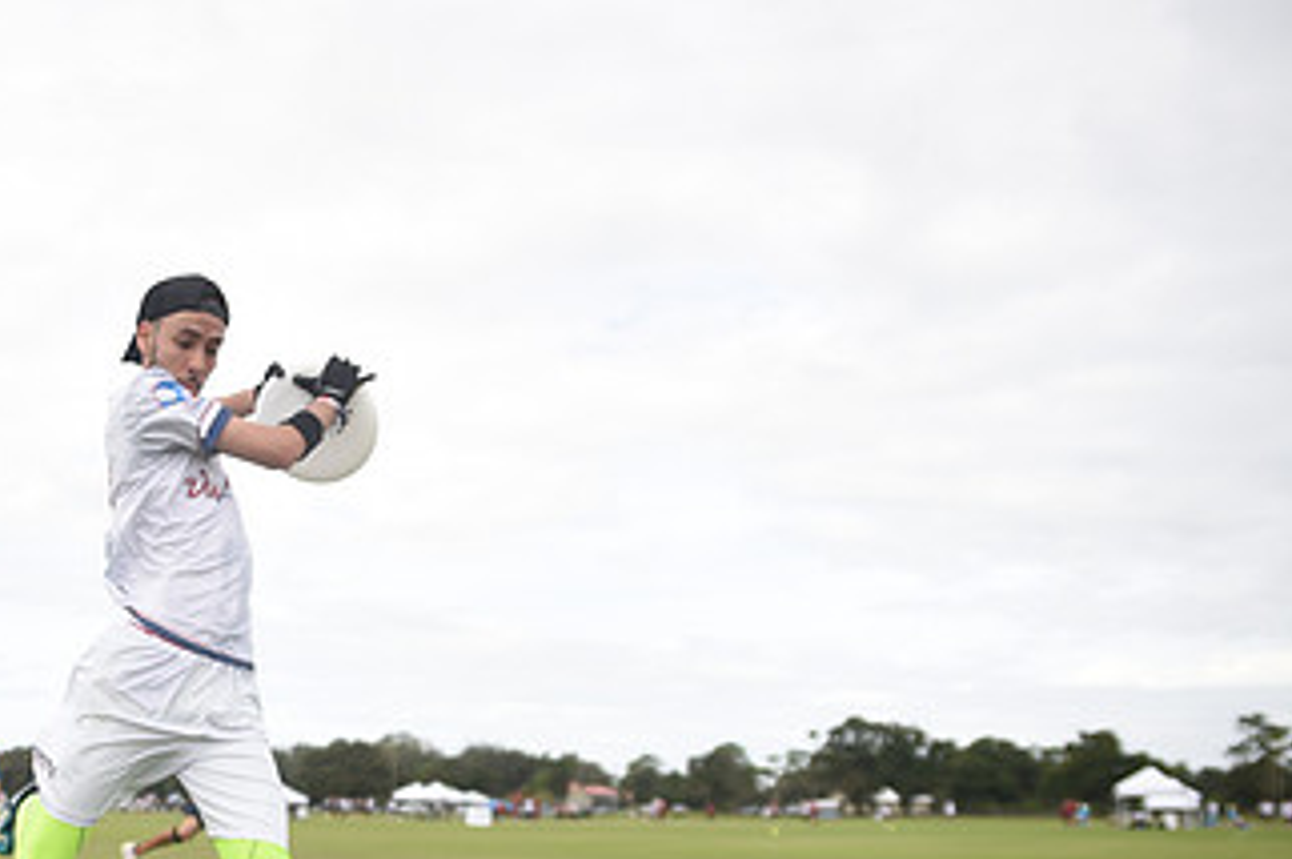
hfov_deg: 27.5
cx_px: 241
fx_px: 2581
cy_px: 642
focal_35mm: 72
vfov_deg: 18.8
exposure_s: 1/1000
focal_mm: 40
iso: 100
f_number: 2.8
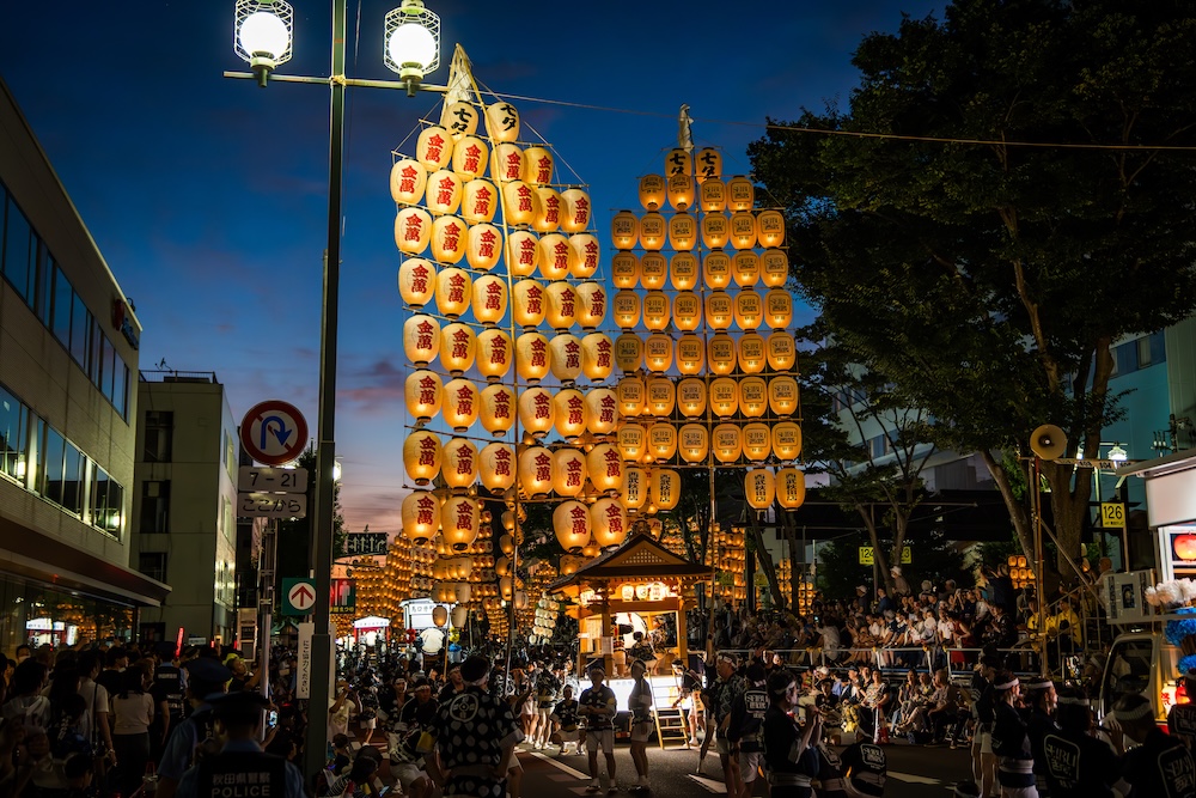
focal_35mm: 45
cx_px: 598
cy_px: 399
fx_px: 1495
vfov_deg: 29.9
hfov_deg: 43.6
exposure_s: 1/160
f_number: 2.8
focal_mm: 45
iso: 5000
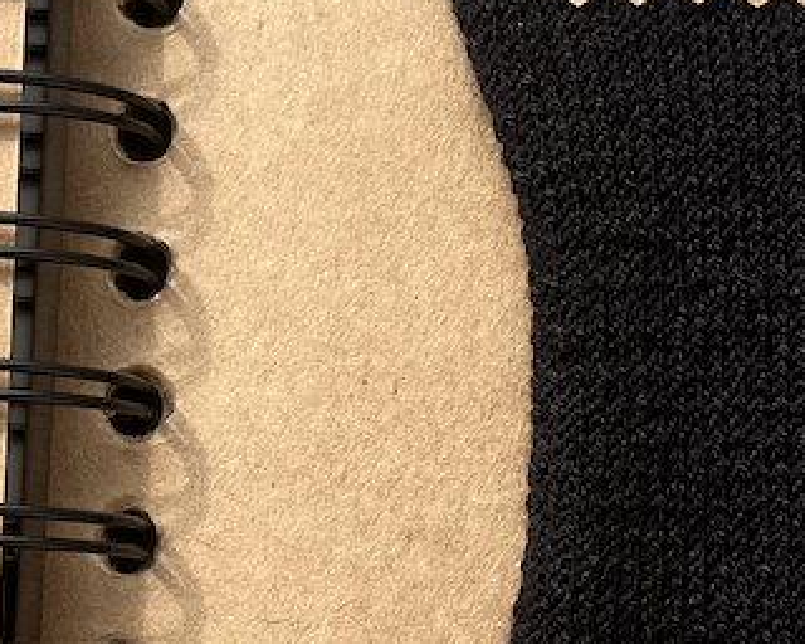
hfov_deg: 19.7
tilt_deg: -85.0
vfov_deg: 16.0
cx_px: 153
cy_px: 424
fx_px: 2287
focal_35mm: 96
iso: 50
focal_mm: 5.1
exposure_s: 1/676
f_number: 1.6
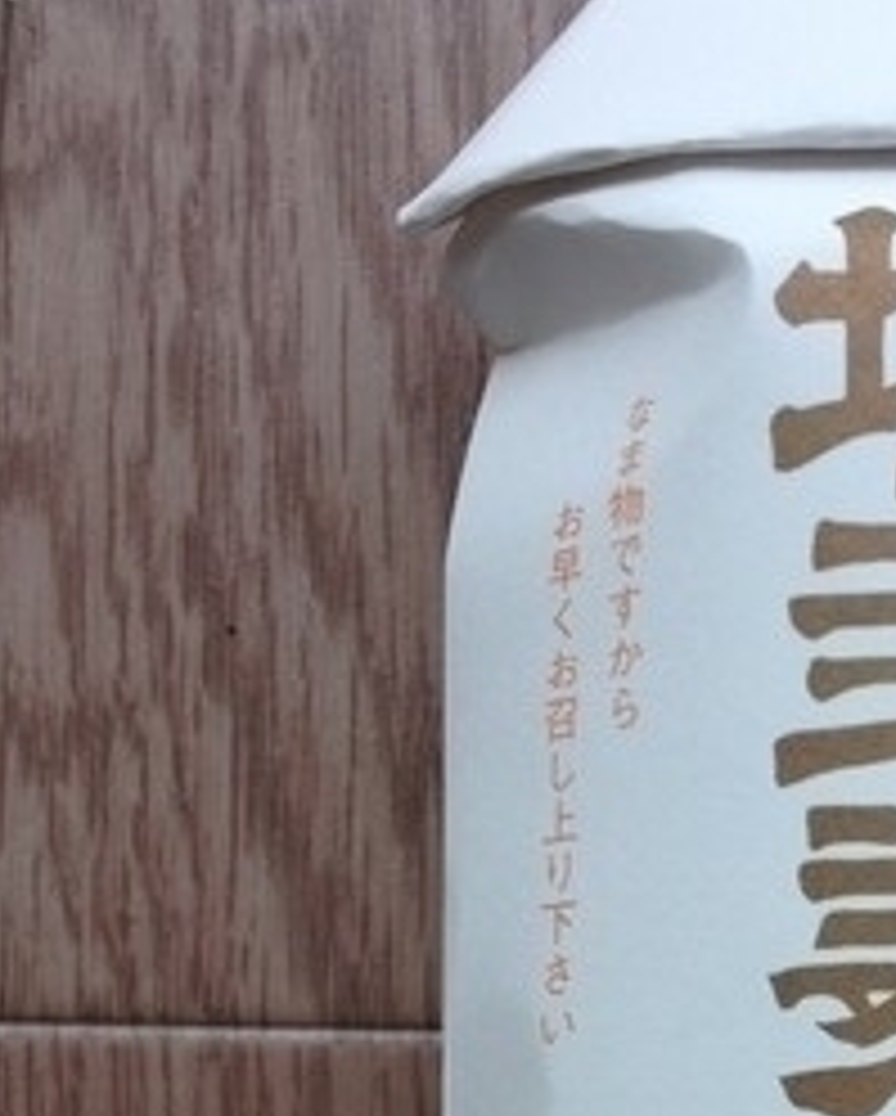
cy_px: 1148
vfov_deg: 20.9
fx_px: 2912
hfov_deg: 16.8
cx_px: 1058
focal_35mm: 88
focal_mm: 4.28
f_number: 2.4
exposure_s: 1/195
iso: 64
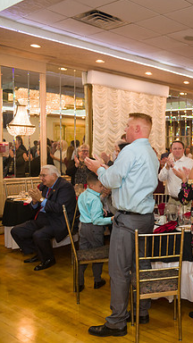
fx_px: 346
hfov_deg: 26.3
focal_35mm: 38
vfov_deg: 52.8
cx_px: 255
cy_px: 171
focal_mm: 24
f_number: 3.2
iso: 1000
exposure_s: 1/125
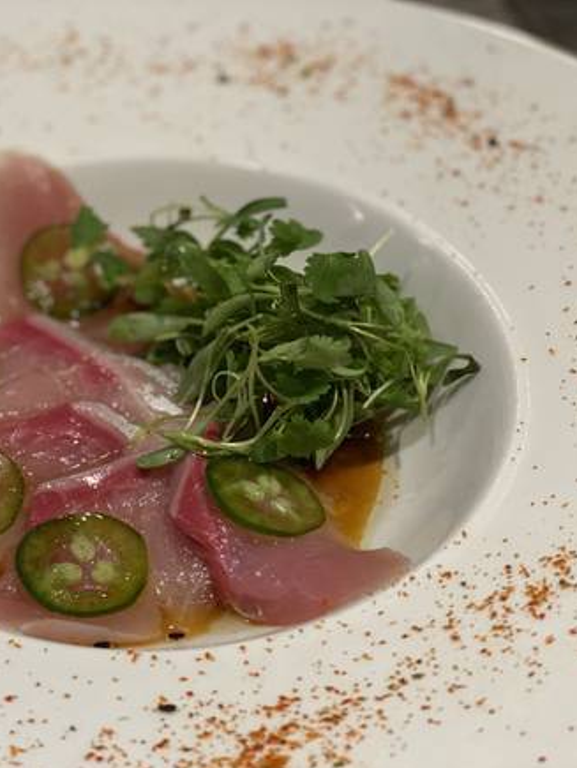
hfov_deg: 20.9
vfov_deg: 27.8
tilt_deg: -43.0
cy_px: 387
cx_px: 145
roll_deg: +0.9
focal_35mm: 70
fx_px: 1553
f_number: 2
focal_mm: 6
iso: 160
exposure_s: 1/60
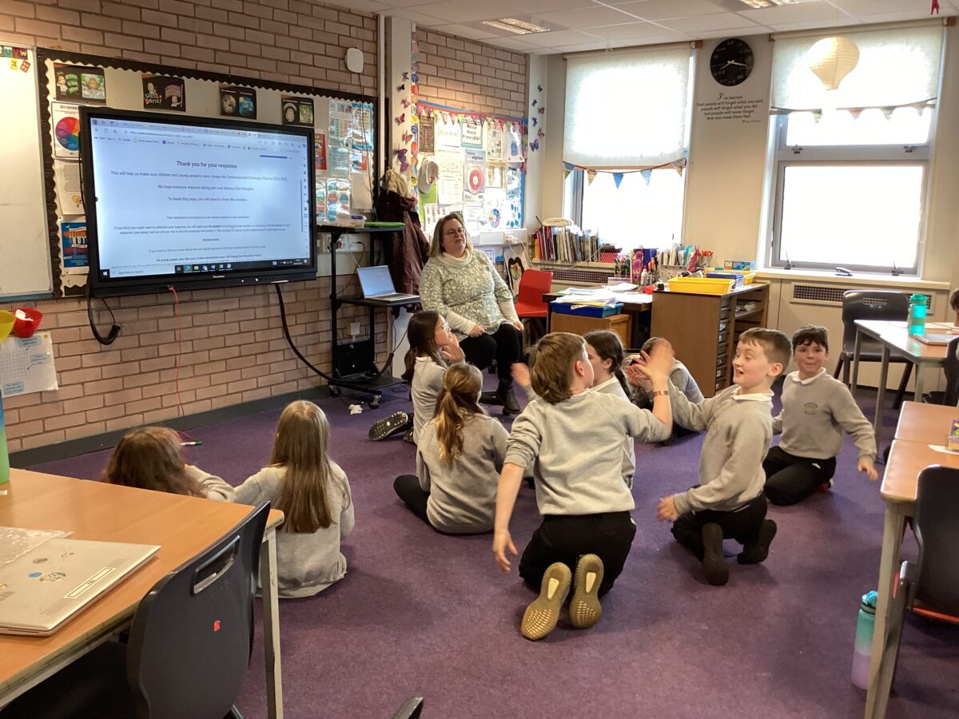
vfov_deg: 45.4
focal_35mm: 31
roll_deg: -0.6
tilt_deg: -10.6
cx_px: 480
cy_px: 360
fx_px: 859
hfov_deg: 58.4
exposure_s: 1/50
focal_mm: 3.3
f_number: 2.4
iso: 100
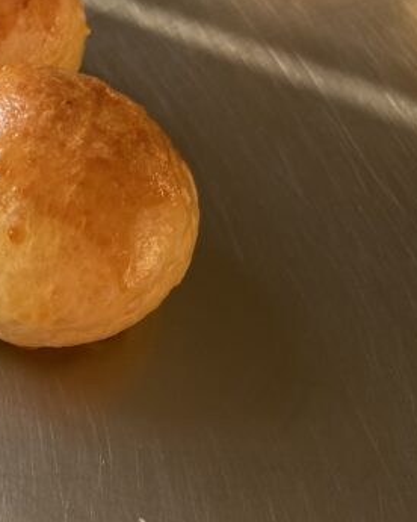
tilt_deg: -51.6
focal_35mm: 49
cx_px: -51
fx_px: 756
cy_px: 272
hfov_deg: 27.9
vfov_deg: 38.0
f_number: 1.8
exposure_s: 1/122
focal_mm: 4.25
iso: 40
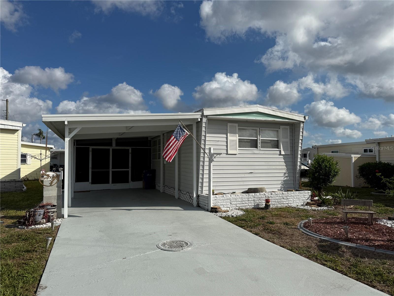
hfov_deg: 71.6
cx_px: 197
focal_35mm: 24
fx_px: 273
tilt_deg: +2.8
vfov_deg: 56.8
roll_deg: +0.2
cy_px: 148
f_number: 1.78
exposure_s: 1/10309
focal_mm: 6.76
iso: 80
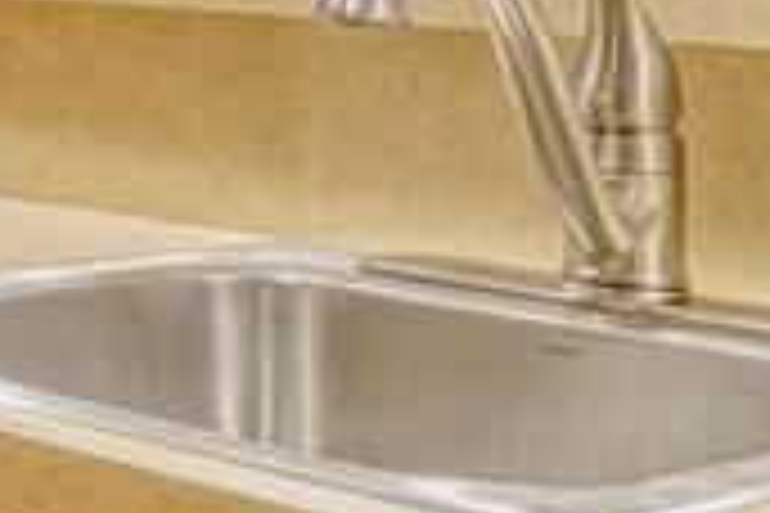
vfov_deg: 13.9
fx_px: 2053
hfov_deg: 13.5
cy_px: -83
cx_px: -1202
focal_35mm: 96
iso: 1250
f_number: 8
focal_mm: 16
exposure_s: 1/50
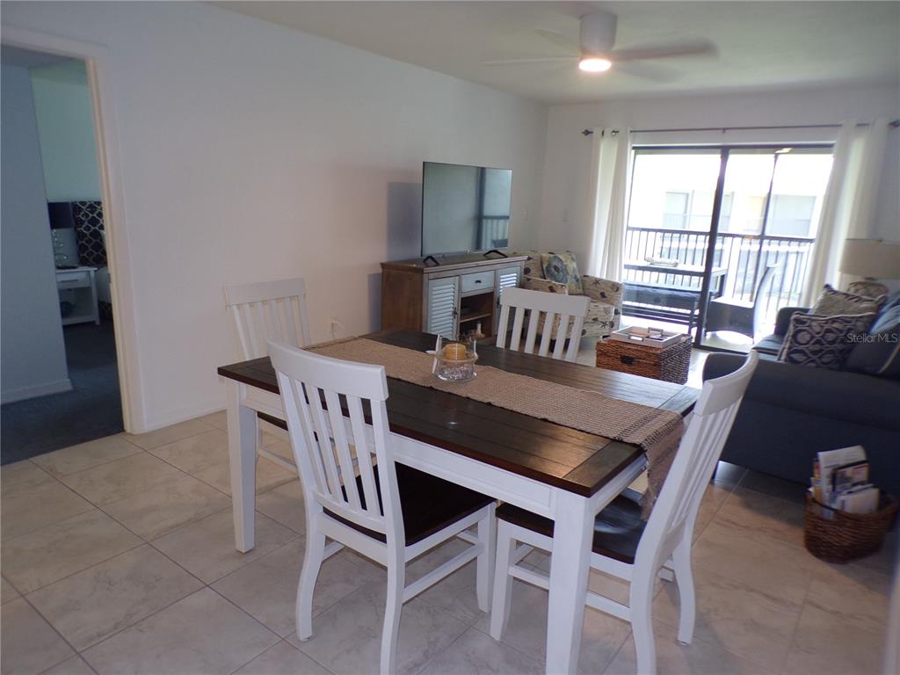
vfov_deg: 56.8
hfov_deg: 71.6
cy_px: 338
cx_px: 450
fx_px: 624
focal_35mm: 24
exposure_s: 1/34
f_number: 3
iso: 130
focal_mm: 4.3
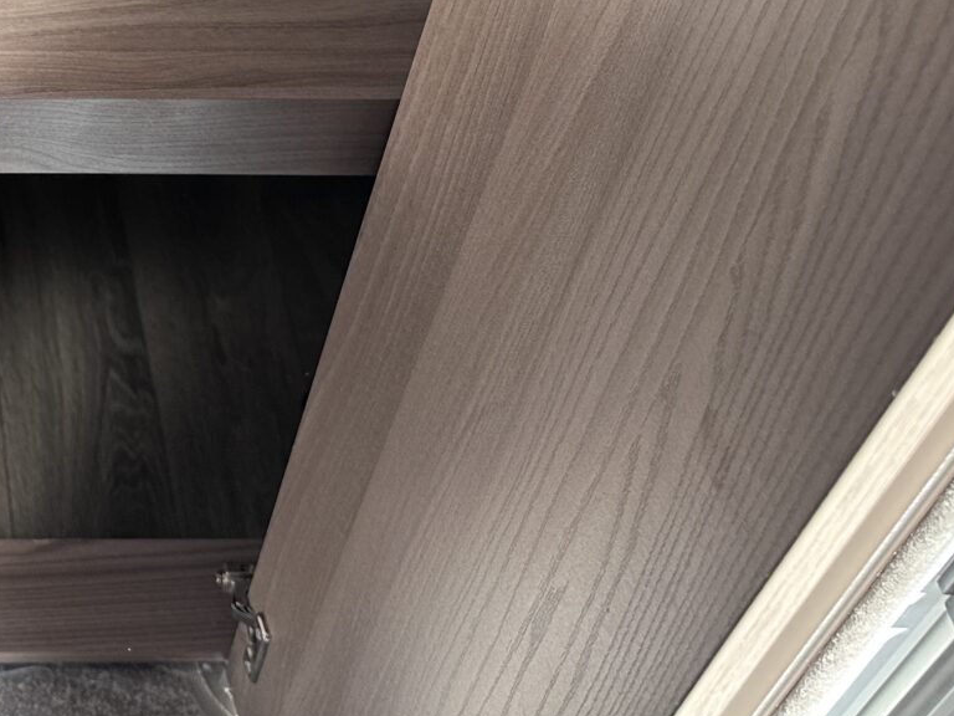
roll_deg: -0.9
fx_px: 1764
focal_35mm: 64
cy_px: -124
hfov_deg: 26.9
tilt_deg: -38.7
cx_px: -186
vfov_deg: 21.4
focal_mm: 6.86
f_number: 1.78
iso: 80
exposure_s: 1/475
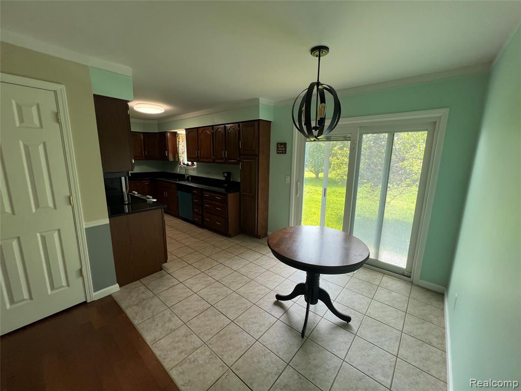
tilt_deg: -10.9
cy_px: 196
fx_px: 196
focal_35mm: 13
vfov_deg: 89.9
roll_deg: +0.0
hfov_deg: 106.2
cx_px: 260
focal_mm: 1.57
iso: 64
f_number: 1.8
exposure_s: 1/120
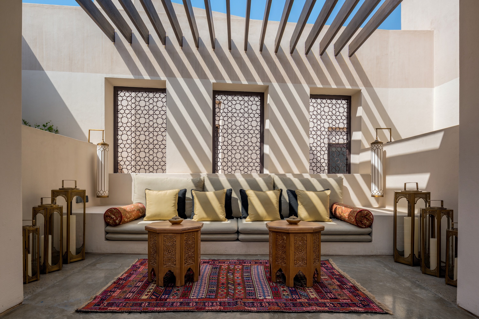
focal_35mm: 19
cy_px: 160
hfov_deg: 86.9
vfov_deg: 64.6
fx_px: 253
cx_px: 240
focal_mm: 19
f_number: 8
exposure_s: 1/125
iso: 100
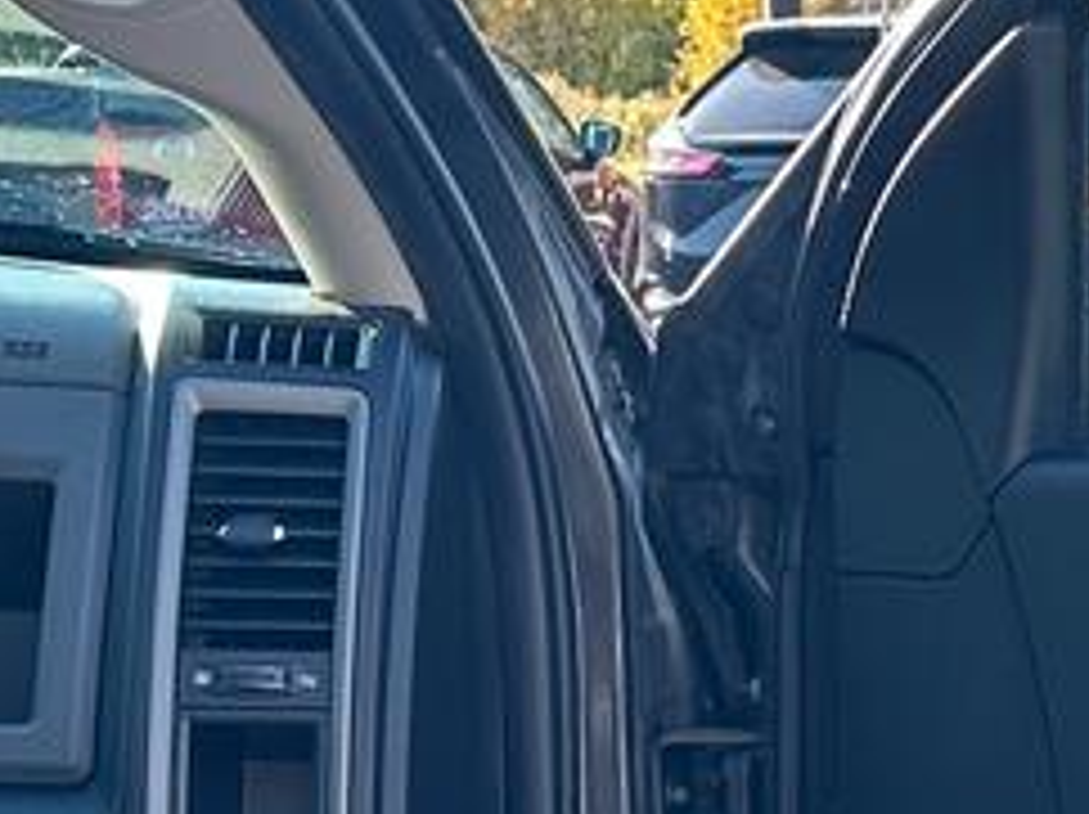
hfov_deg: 15.0
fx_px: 3991
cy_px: 787
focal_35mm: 127
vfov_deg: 11.5
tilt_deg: -9.9
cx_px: 1318
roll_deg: -0.7
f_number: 1.78
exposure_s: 1/506
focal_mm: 6.86
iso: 80
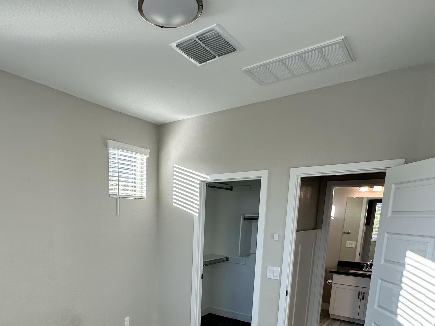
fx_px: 314
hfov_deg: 68.2
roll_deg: -0.7
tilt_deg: -9.5
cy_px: 273
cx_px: 161
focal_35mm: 25
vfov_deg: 50.6
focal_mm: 2.22
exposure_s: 1/120
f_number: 2.2
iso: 50
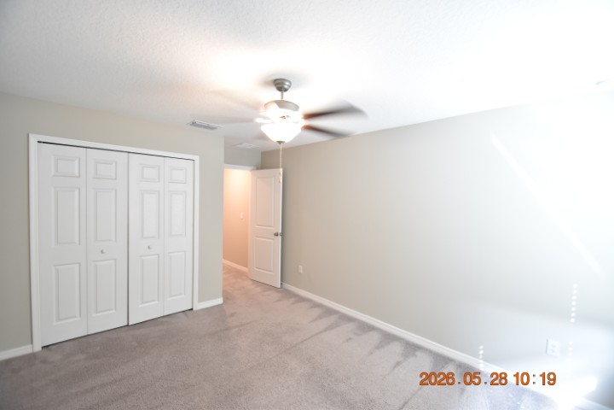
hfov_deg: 100.4
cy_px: 205
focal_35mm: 15
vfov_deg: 77.3
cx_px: 307
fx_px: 256
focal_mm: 10
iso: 800
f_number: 3.5
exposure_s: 1/45
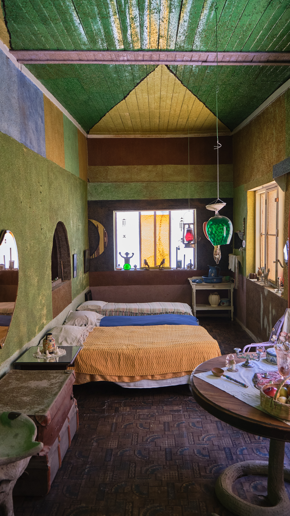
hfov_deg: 40.2
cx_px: 154
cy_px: 255
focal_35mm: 29
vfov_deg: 66.1
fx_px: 396
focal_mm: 18
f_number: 3.2
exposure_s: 1/80
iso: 1000
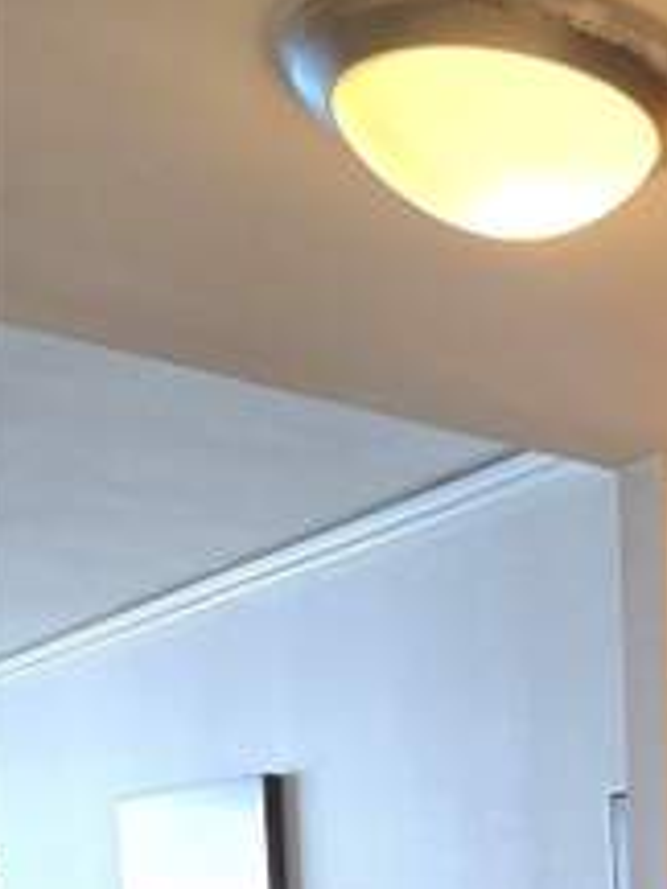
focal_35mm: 68
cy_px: 1272
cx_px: 963
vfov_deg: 23.7
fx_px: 1747
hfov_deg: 19.2
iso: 160
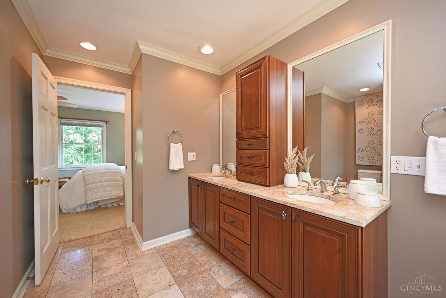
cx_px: 223
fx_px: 173
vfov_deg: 81.2
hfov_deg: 104.3
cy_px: 149
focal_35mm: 14
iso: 640
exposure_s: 1/60
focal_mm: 14
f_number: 4
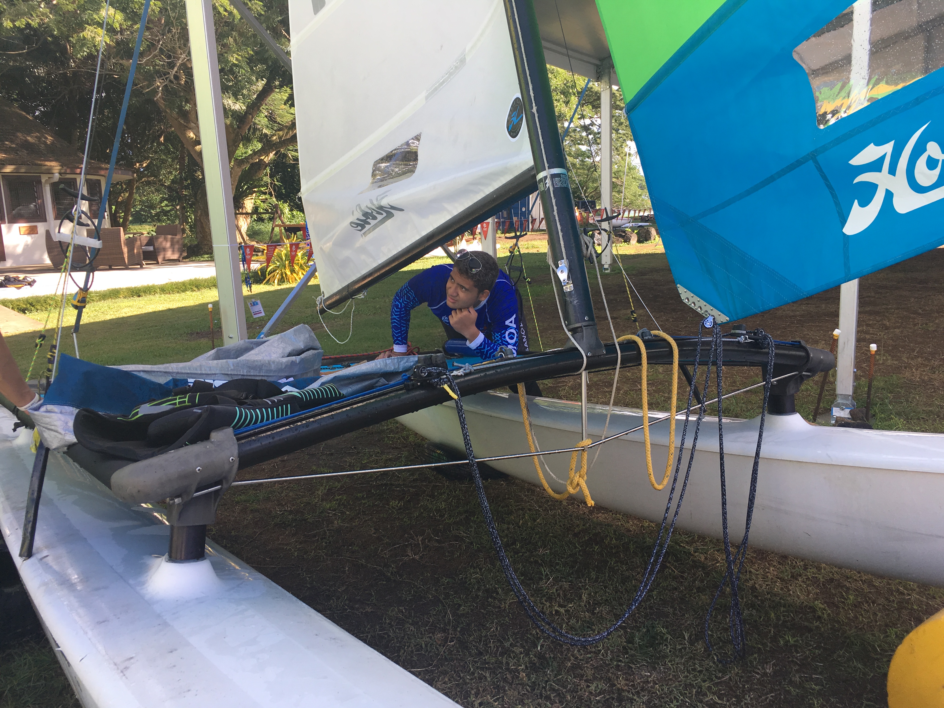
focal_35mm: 29
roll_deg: +3.6
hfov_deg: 61.7
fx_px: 791
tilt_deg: -10.5
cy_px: 354
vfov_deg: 48.2
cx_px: 472
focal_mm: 4.15
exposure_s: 1/345
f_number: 2.2
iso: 25
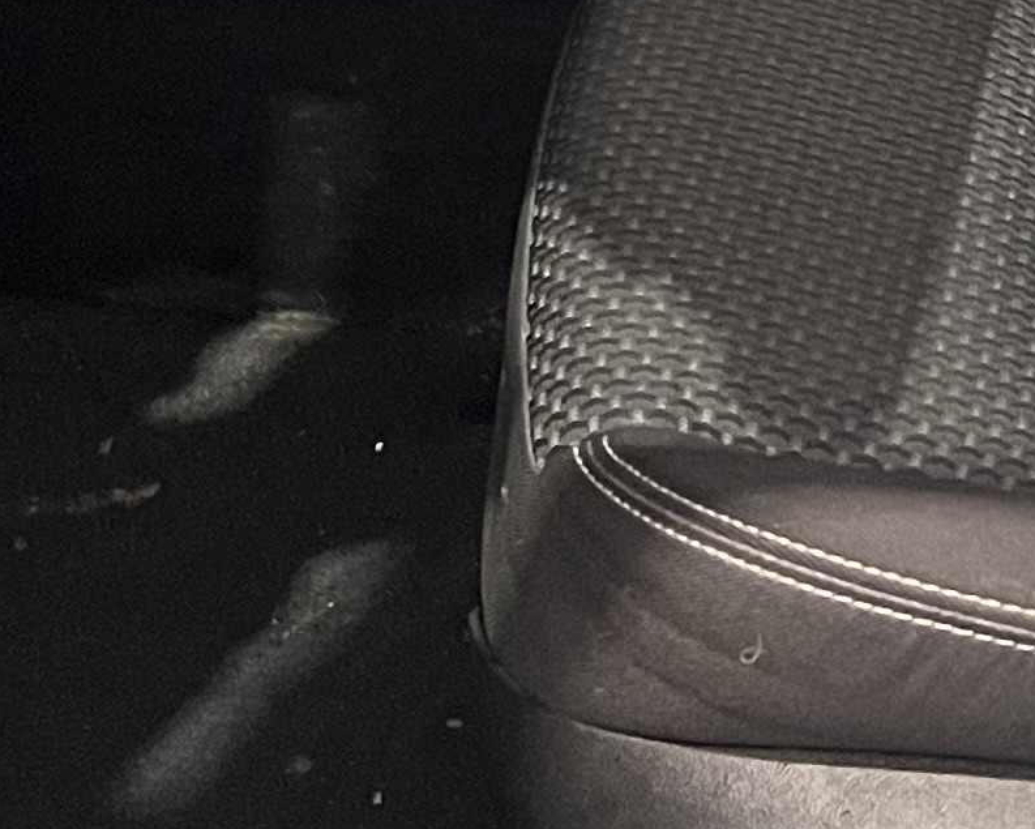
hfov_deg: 14.6
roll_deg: -3.9
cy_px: -1048
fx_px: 3953
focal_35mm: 129
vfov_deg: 10.5
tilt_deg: -21.9
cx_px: 1125
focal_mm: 5.7
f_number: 1.5
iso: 400
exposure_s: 1/60
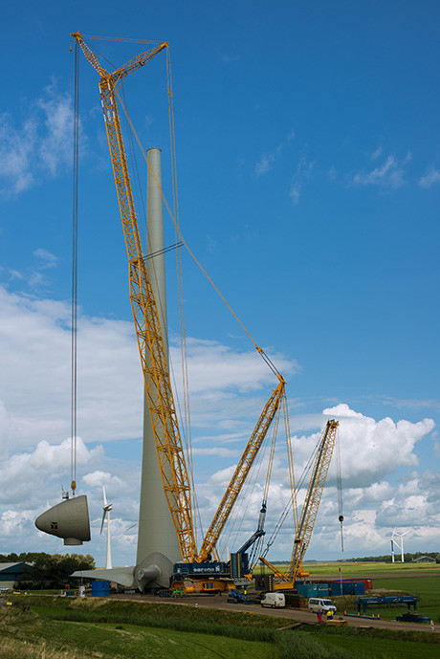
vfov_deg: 39.6
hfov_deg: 27.0
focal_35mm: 50
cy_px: 330
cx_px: 220
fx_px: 916
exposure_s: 1/400
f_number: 7.1
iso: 50
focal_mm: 50
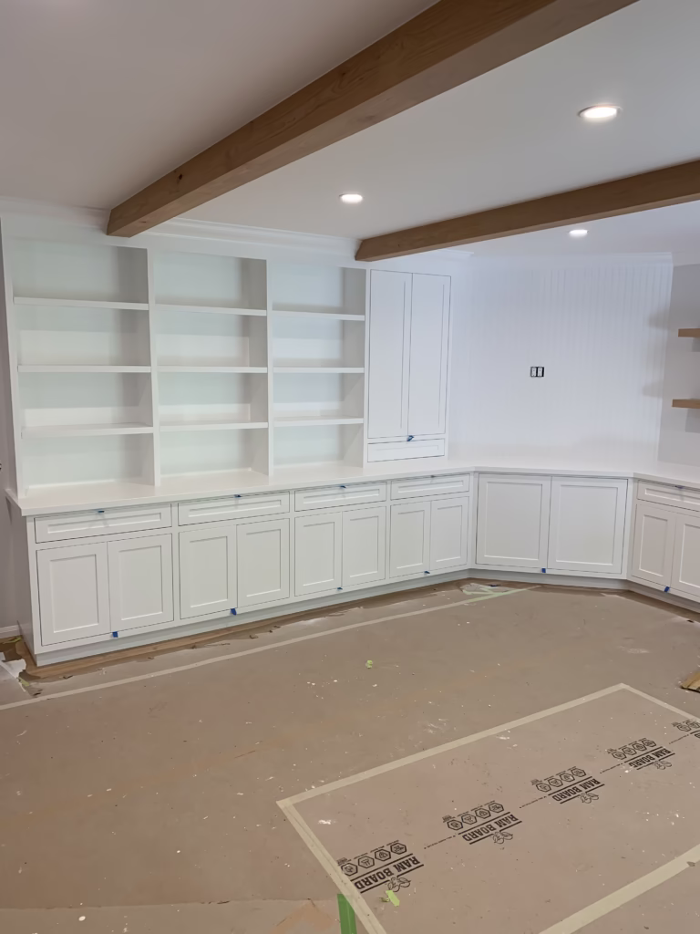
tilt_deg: -9.5
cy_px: 467
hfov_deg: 53.1
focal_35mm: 26
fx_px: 701
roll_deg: -0.4
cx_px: 350
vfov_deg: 67.3
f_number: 1.8
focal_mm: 4.25
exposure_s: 1/60
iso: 50
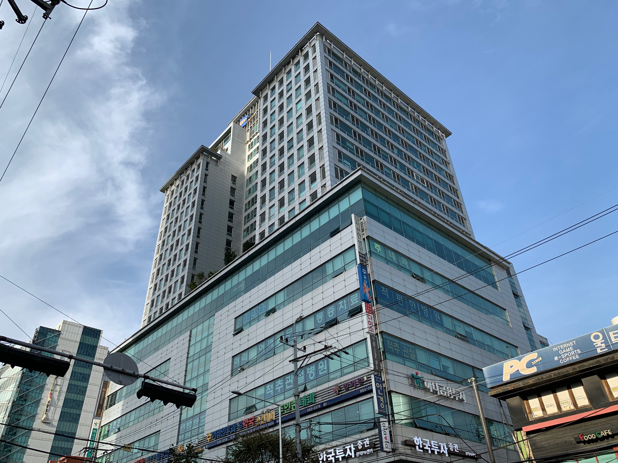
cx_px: 309
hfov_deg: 67.3
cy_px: 232
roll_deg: +1.4
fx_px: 464
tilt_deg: +37.1
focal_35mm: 26
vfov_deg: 53.1
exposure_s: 1/1447
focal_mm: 4.25
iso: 25
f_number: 1.8
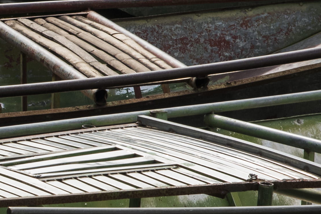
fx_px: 4084
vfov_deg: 3.0
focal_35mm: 458
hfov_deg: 4.5
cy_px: 130
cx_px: -270
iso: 500
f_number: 9
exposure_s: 1/640
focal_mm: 85
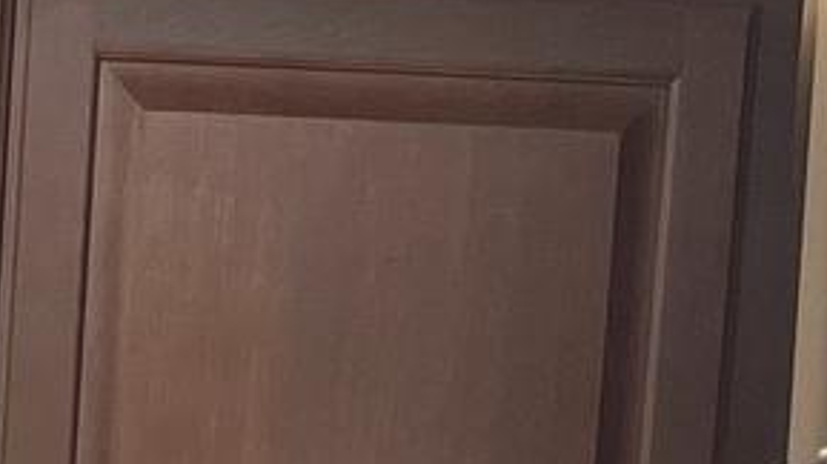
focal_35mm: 201
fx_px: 4404
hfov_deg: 10.3
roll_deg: -2.5
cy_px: 1618
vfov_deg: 5.5
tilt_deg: -8.0
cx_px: -518
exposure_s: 1/60
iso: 80
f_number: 1.5
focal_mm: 5.7
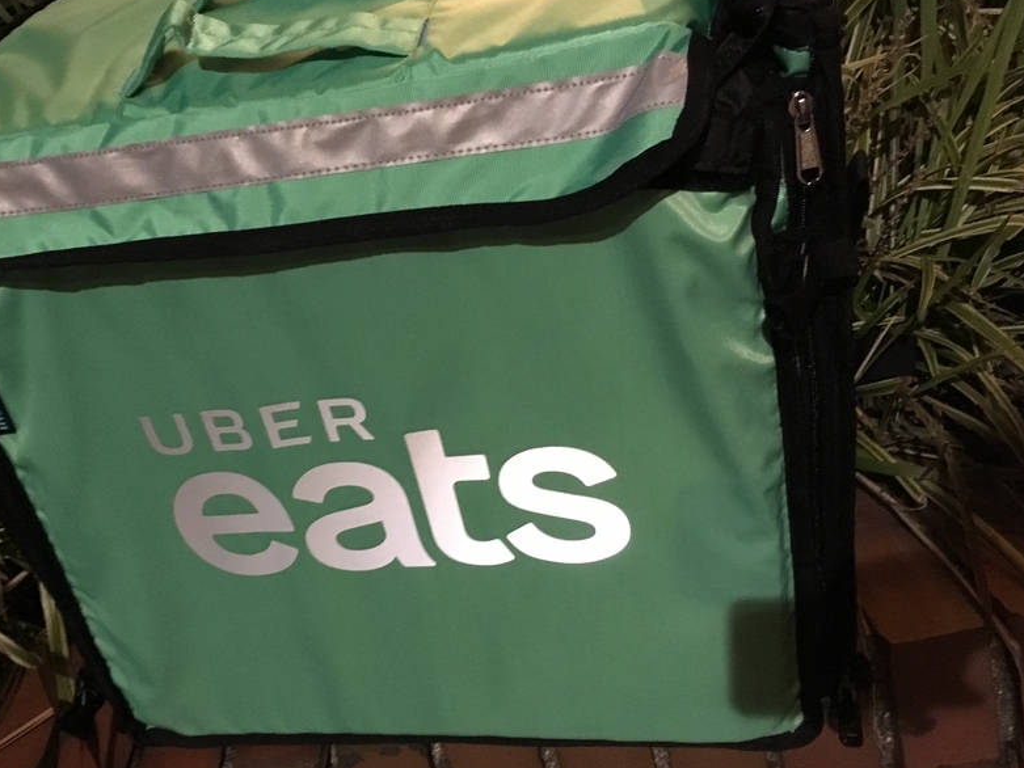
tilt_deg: -22.8
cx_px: 406
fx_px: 1124
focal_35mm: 38
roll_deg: +16.8
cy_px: 402
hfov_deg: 48.7
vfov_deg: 37.7
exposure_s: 1/15
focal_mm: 4.15
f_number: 2.2
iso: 320
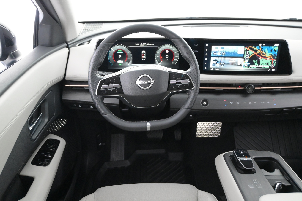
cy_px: 100
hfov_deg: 59.5
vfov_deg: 41.7
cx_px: 151
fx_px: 264
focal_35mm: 32
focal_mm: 21
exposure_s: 1/30
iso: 6400
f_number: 4
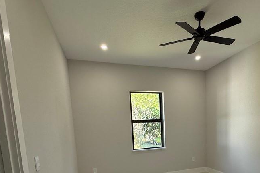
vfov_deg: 50.4
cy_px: 147
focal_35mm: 23
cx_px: 155
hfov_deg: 75.3
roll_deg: +2.4
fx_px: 166
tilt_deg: -6.7
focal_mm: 2.22
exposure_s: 1/120
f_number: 2.2
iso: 125
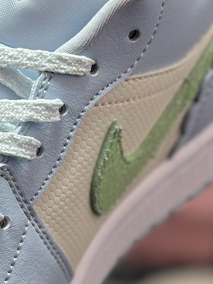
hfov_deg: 10.0
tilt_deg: -55.9
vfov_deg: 13.4
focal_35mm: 147
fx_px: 1206
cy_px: 216
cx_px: 1
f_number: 1.78
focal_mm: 6.86
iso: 80
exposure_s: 1/1613
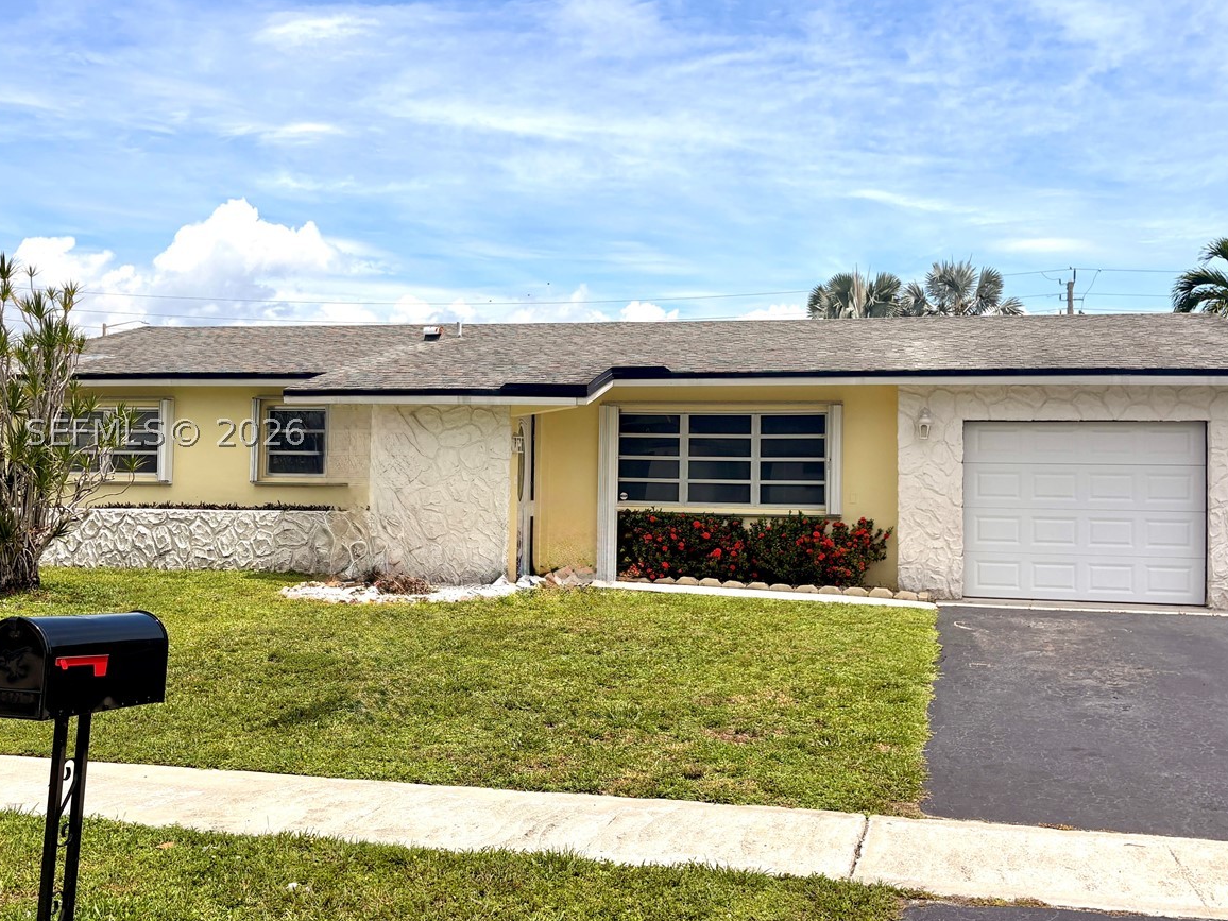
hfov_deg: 51.3
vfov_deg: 39.6
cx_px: 631
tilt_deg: +2.3
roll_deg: -0.4
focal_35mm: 36
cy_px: 432
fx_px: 1277
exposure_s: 1/5348
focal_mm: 5.96
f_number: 1.6
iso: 50
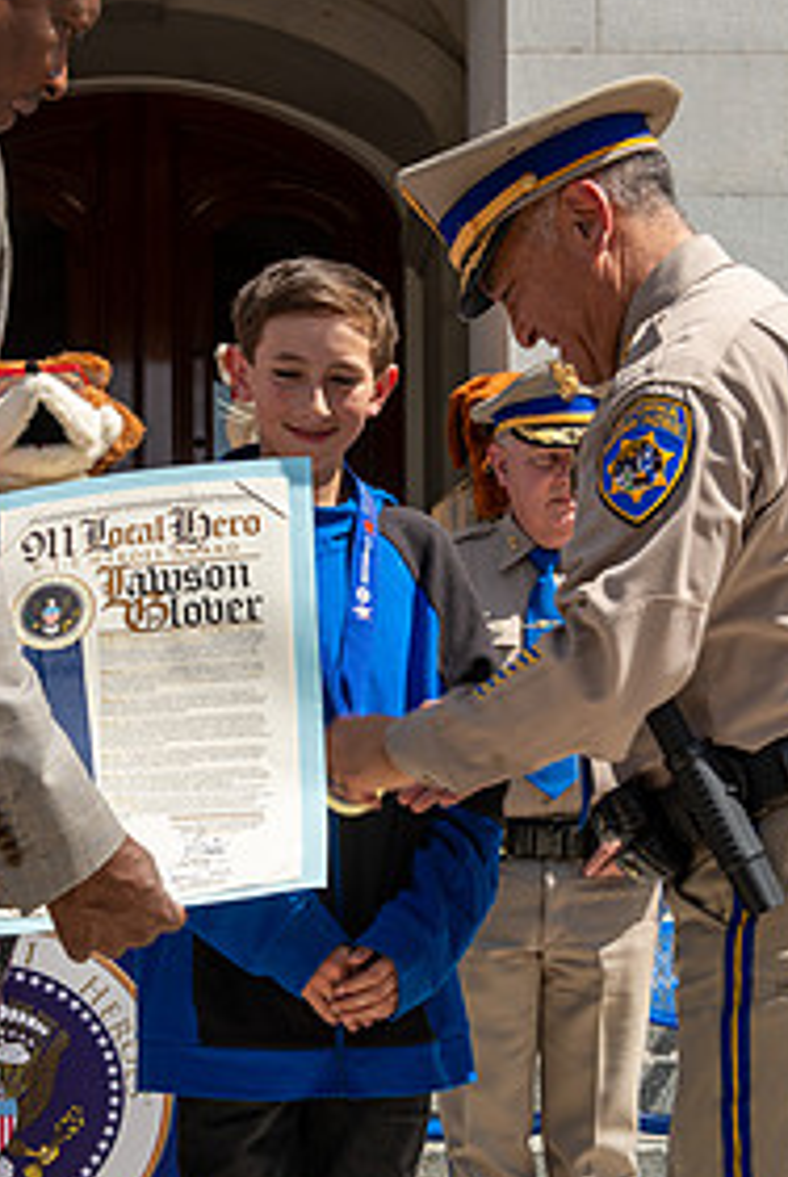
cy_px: 808
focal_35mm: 80
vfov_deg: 25.2
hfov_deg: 17.1
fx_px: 2620
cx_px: 340
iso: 100
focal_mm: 50
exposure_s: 1/200
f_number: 8
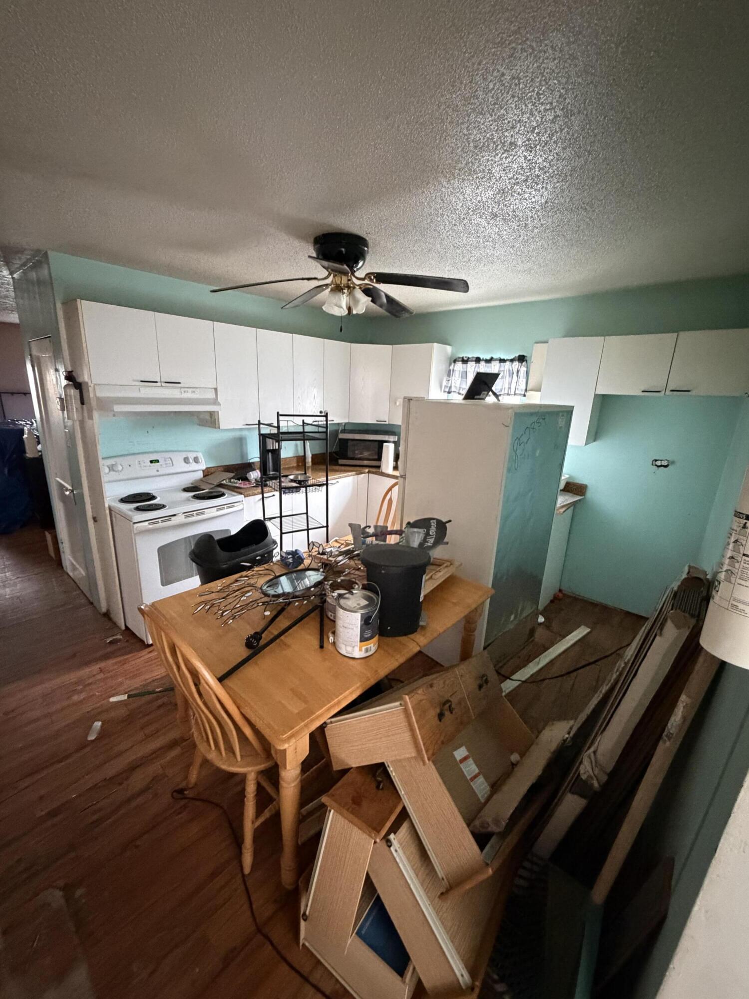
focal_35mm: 14
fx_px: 404
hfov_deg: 85.7
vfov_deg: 102.1
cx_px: 374
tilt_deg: -15.2
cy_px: 500
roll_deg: -2.2
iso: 1000
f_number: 2.2
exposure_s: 1/40
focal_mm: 2.22
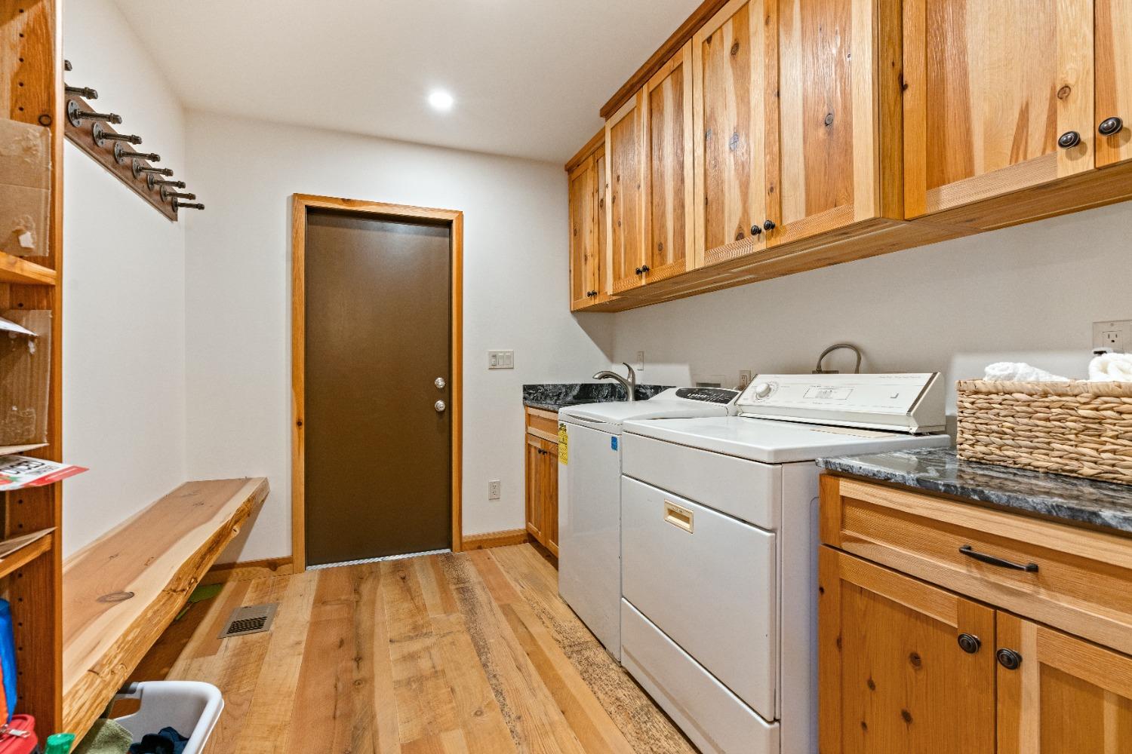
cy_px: 377
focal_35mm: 16
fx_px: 503
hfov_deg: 96.7
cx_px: 566
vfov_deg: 73.7
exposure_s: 1/4
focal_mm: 16
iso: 320
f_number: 8
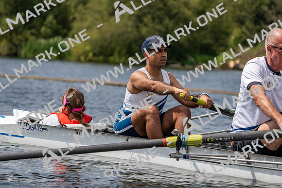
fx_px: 1567
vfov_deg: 6.9
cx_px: 141
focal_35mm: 200
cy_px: 94
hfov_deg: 10.3
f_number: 5.6
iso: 200
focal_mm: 200
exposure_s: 1/1600
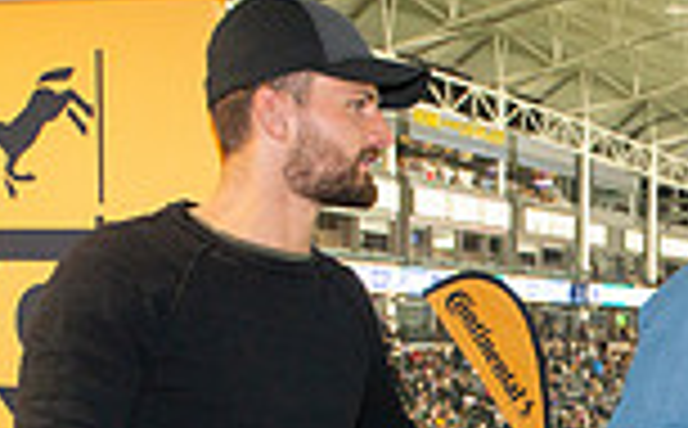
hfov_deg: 21.1
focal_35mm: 93
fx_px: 1741
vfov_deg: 13.4
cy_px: 579
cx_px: 787
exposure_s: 1/60
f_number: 6.3
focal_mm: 24
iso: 640
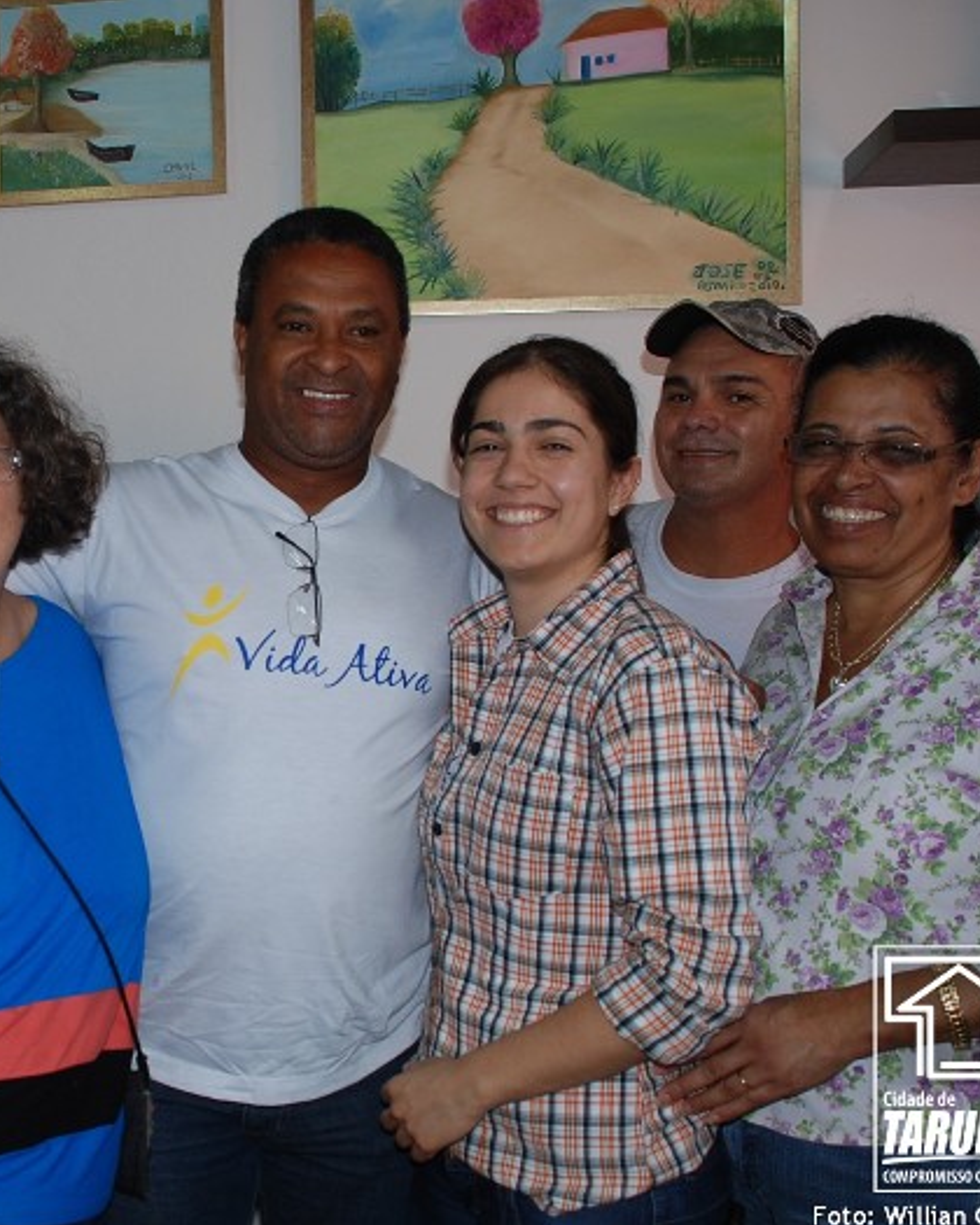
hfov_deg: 33.9
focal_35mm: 43
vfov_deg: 42.9
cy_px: 623
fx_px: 1559
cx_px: 208
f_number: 3.8
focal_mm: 20
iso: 200
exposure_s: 1/60
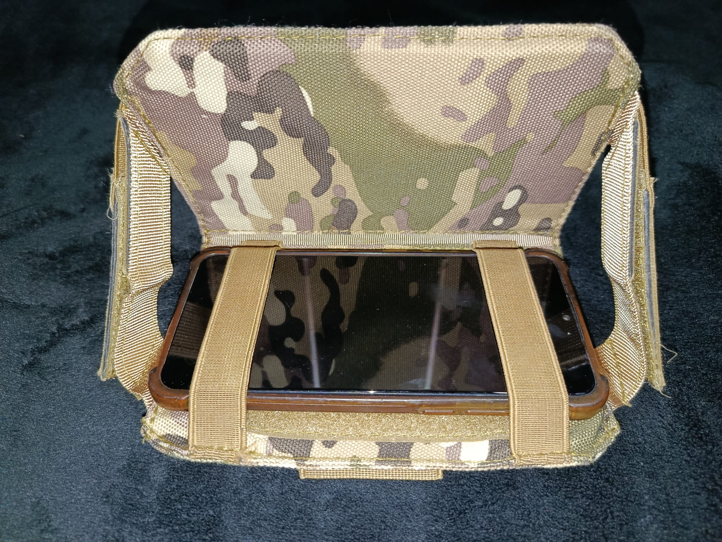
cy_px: 271
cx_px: 361
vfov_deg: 56.8
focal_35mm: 24
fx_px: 501
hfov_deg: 71.6
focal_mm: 5.24
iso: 874
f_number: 1.7
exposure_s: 1/50
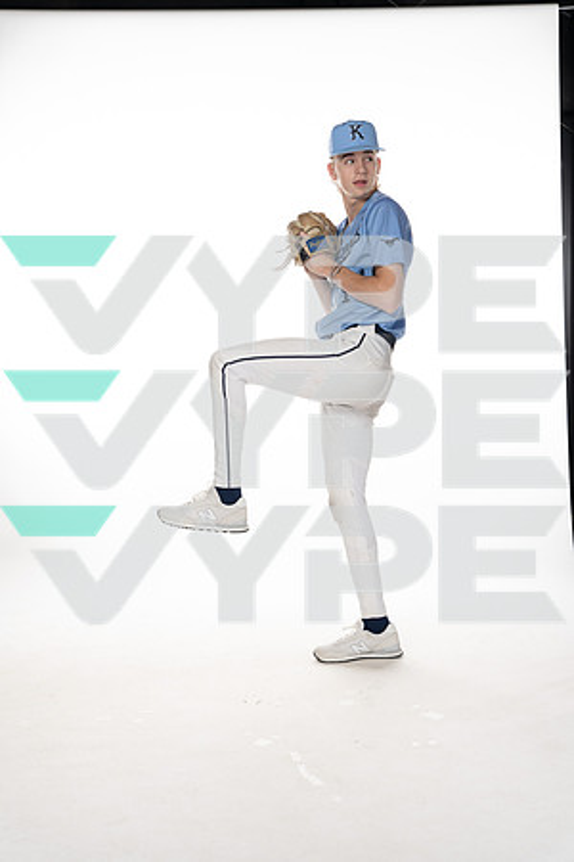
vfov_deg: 39.6
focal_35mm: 50
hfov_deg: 27.0
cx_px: 287
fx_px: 1196
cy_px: 431
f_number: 6.3
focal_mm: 50
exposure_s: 1/250
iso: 400
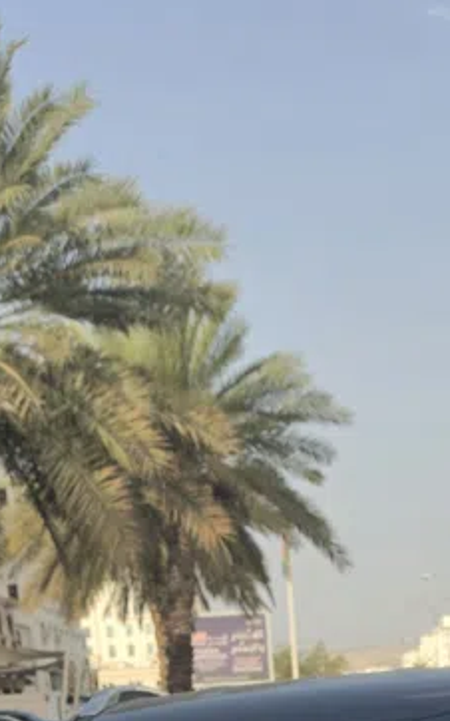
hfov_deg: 14.1
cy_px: 1256
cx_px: 388
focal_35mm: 92
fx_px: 1807
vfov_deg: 18.3
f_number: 1.4
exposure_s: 1/3889
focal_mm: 6.5
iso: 64
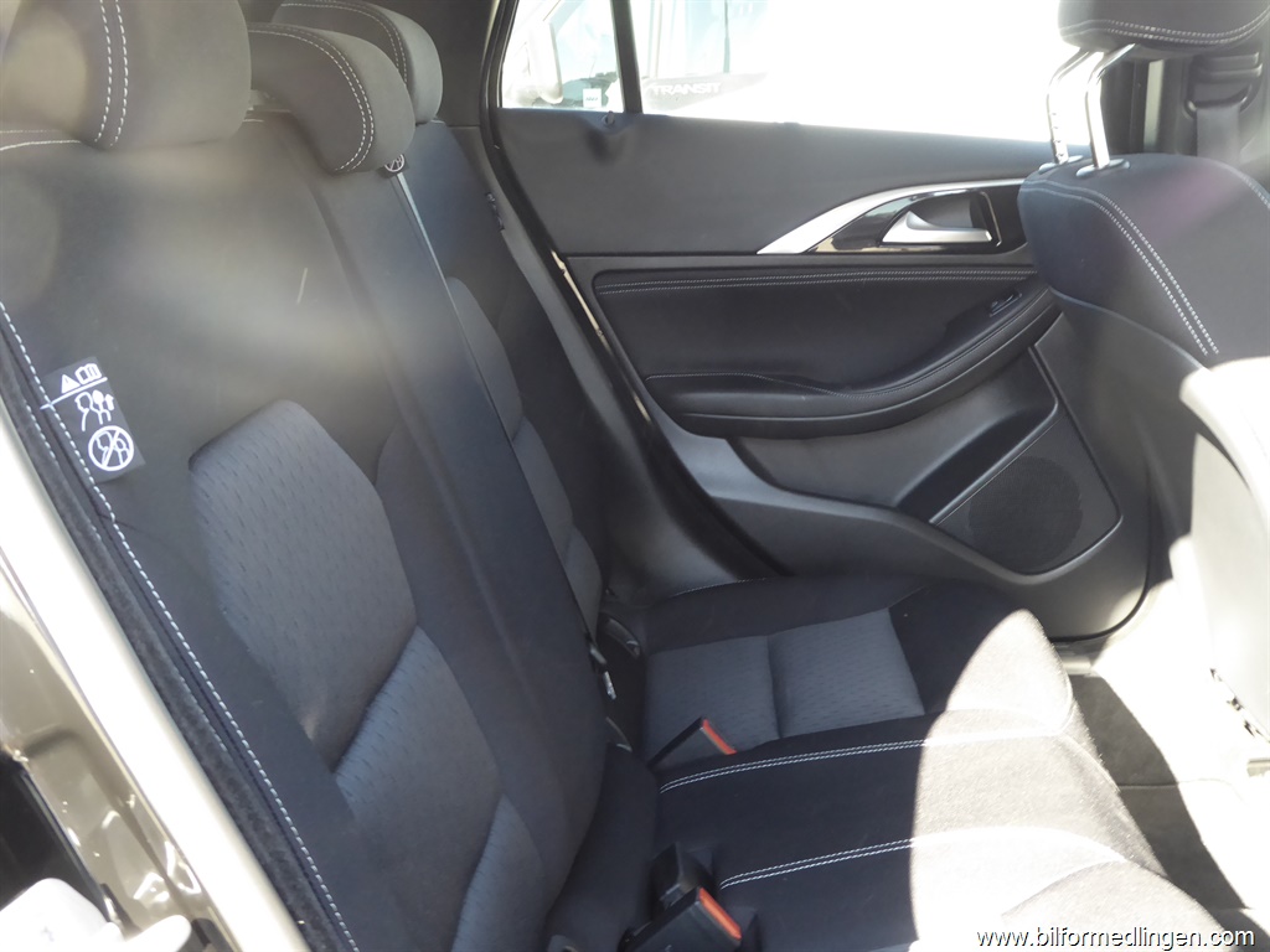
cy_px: 476
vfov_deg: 34.3
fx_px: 1541
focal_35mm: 42
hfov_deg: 44.8
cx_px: 635
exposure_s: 1/50
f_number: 3.8
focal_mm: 7.2
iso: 400
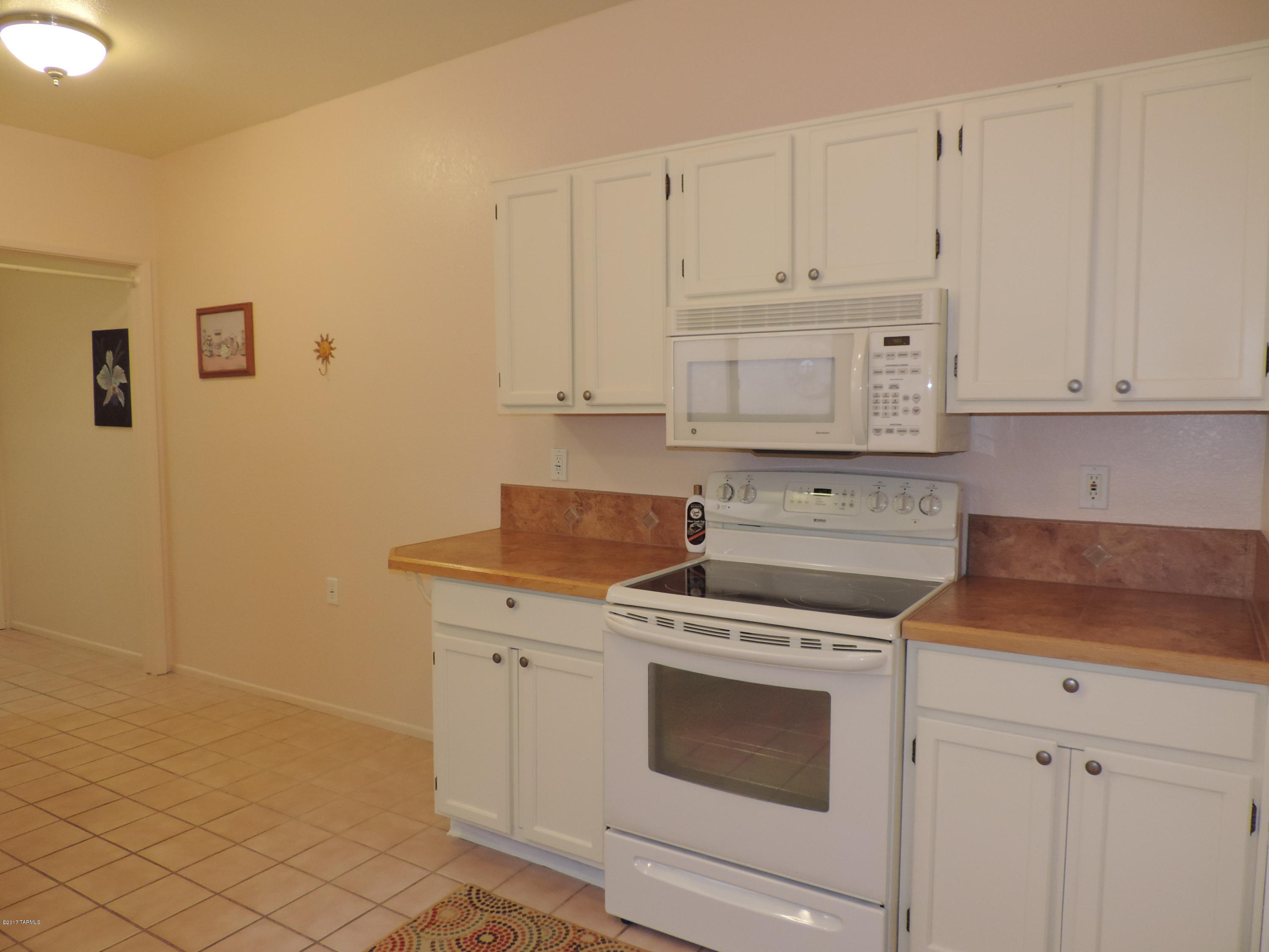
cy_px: 476
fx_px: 880
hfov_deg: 71.6
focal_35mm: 24
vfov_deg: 56.8
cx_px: 634
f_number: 3
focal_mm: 4.3
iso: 220
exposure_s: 1/40
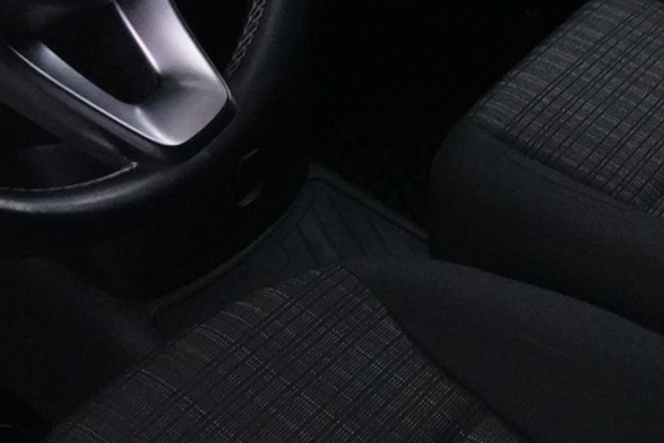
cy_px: -49
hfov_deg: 26.3
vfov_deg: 17.1
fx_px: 1421
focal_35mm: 77
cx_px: 386
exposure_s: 1/80
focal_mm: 7.6
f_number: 2
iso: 3200
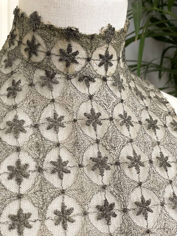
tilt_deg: +0.1
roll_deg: +0.2
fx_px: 355
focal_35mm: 52
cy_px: 118
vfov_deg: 36.8
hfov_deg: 28.0
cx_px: 88
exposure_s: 1/60
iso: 320
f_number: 2
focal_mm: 6
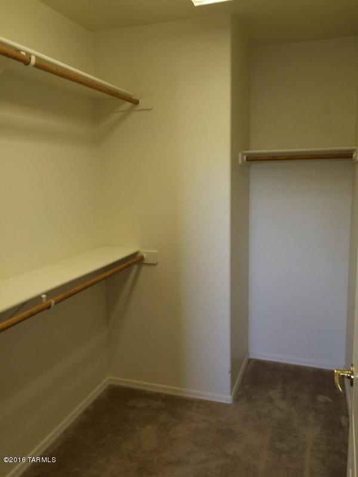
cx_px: 179
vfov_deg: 61.7
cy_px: 238
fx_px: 400
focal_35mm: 29
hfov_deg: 48.2
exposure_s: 1/30
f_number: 2.2
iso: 125
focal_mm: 4.15
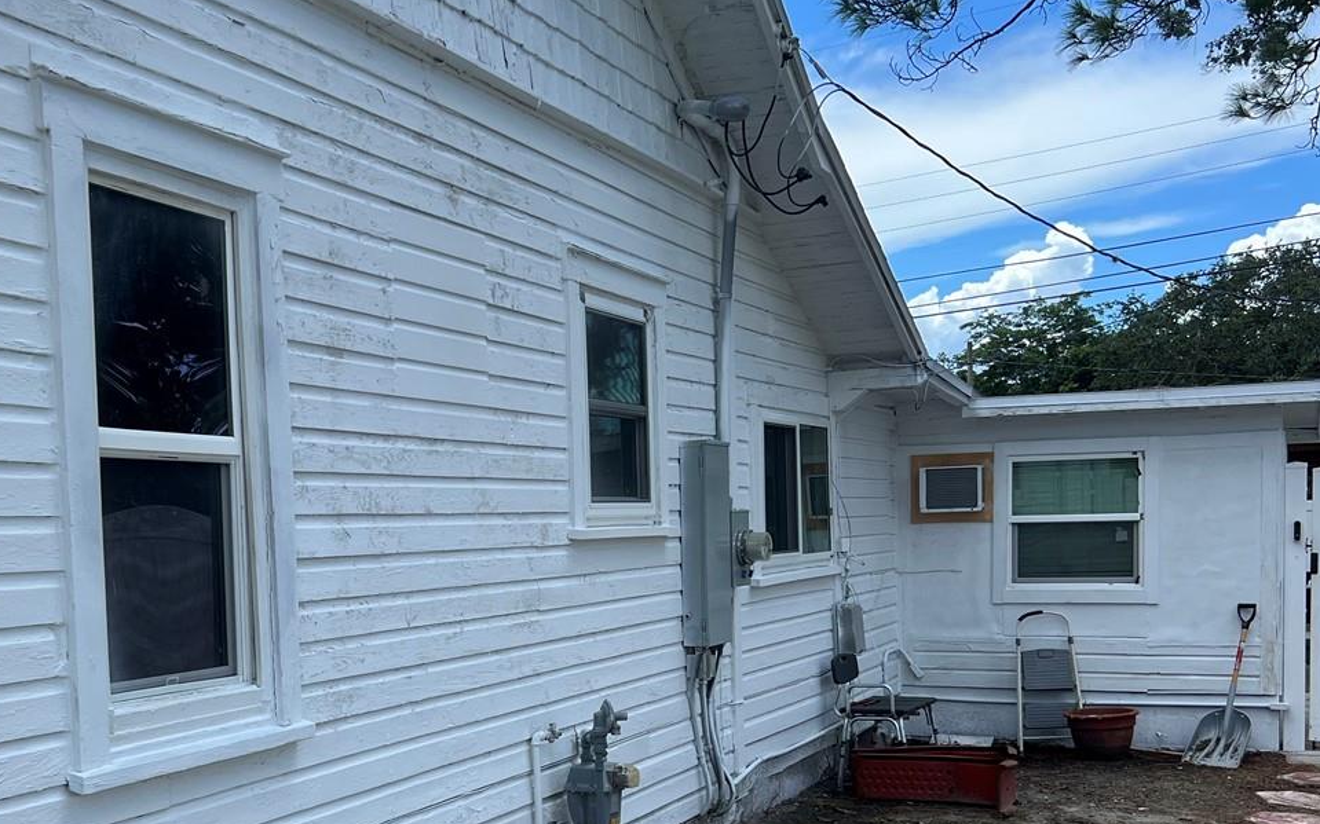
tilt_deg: -5.9
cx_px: 445
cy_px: 622
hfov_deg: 42.9
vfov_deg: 27.6
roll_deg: +2.2
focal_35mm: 46
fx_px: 1655
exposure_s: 1/2571
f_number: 1.5
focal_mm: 5.7
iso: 50
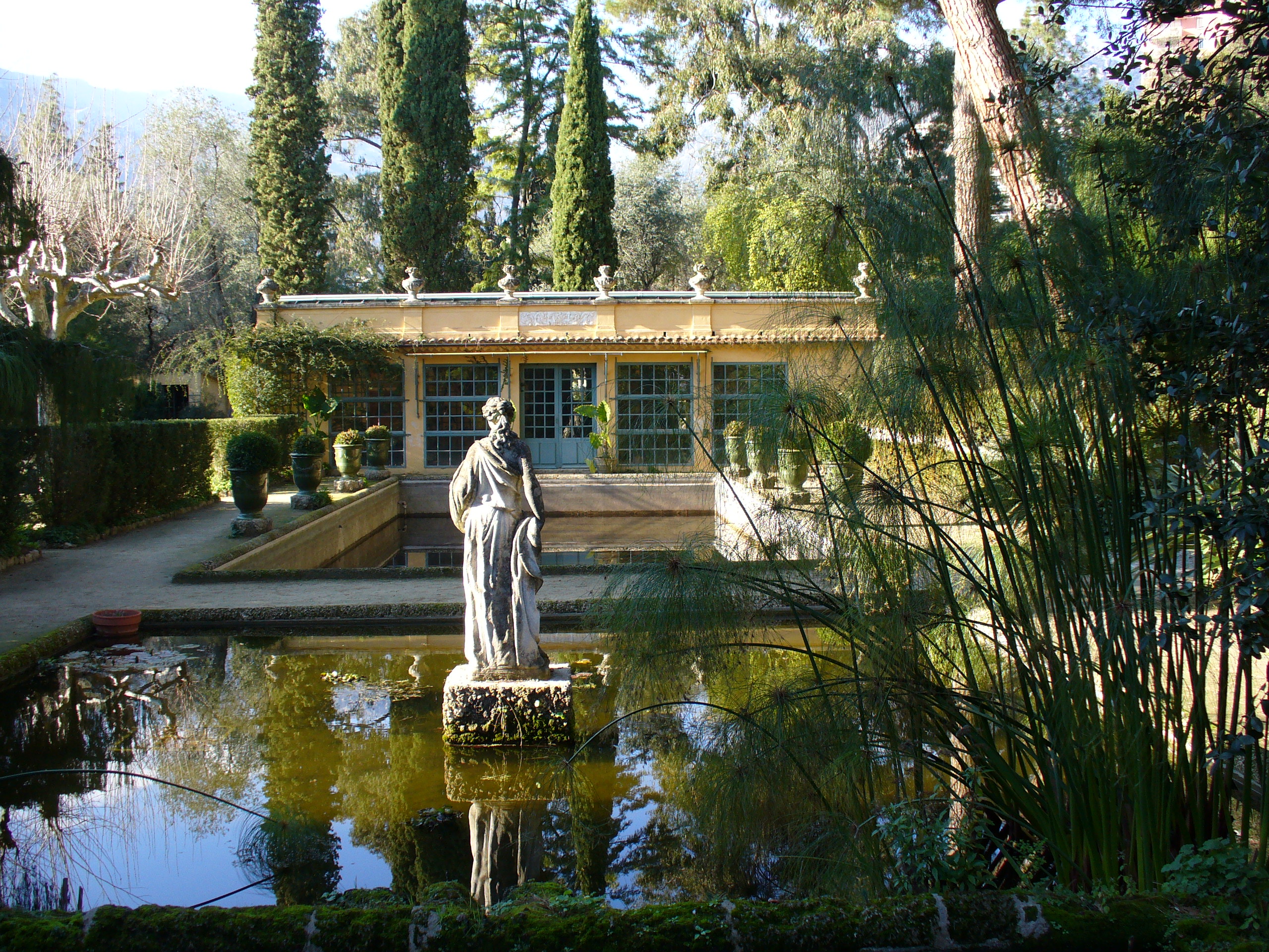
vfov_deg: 38.7
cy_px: 476
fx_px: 1356
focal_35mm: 37
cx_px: 634
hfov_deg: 50.1
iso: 80
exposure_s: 1/160
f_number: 2.8
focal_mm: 6.1
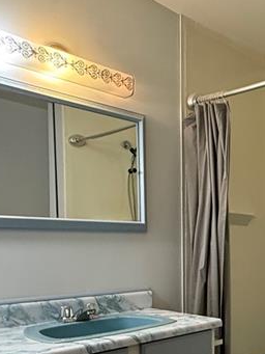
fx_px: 428
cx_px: 301
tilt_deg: -1.1
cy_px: 262
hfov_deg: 30.3
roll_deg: +0.1
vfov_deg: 43.5
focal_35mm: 42
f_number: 2.2
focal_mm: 2.22
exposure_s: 1/60
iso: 400
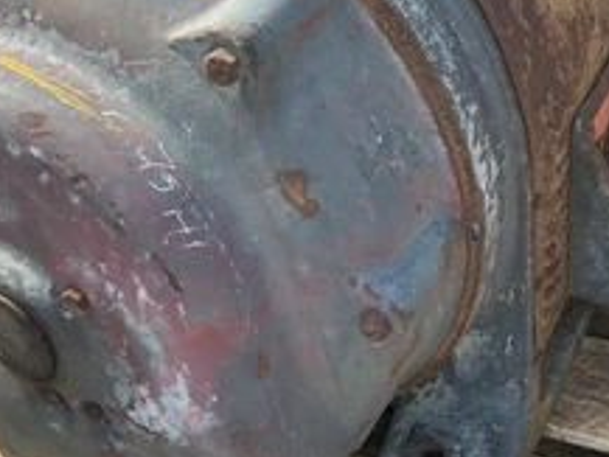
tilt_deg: -40.3
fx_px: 845
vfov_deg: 30.1
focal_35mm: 48
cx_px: 236
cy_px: 306
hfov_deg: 39.4
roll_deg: +17.2
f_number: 1.8
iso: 25
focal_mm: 4.25
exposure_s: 1/437
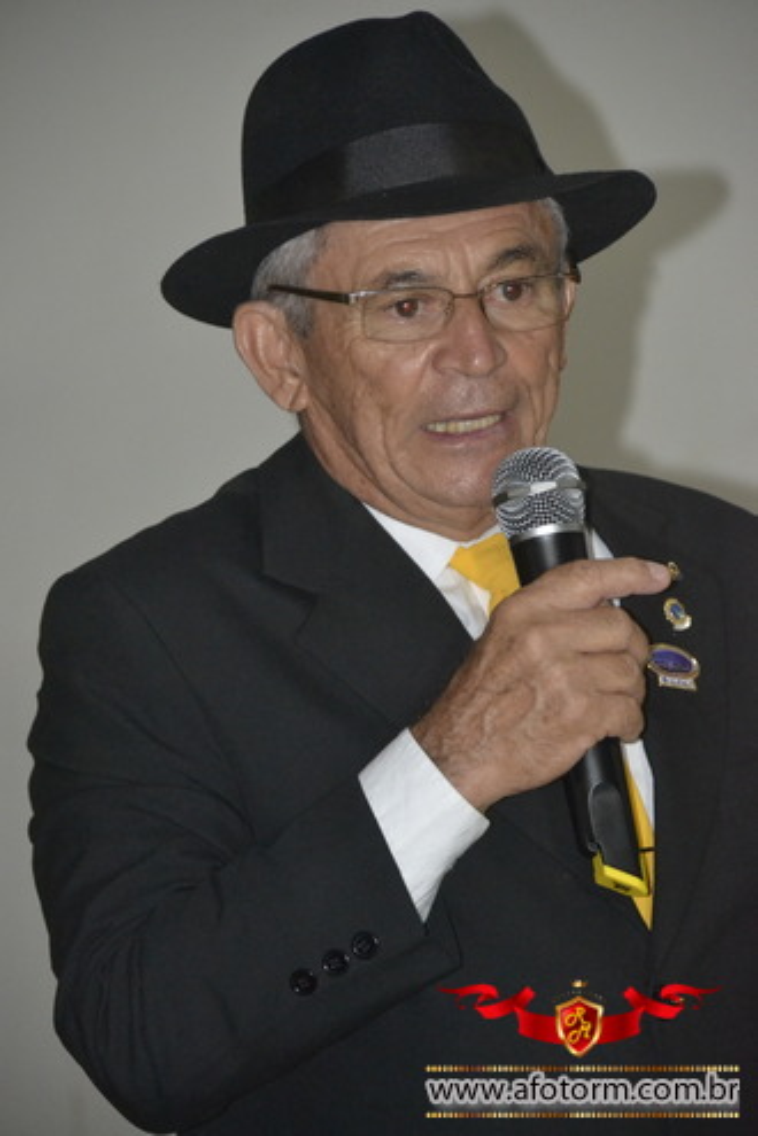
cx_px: 379
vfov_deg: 10.2
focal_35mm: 202
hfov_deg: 6.8
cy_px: 568
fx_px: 6395
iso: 3200
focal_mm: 135
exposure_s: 1/60
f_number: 5.6
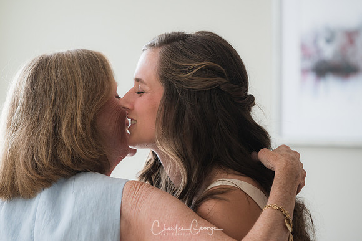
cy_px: 120
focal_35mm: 202
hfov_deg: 10.2
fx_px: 2037
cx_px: 181
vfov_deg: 6.8
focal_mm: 135
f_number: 3.2
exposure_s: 1/800
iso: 640
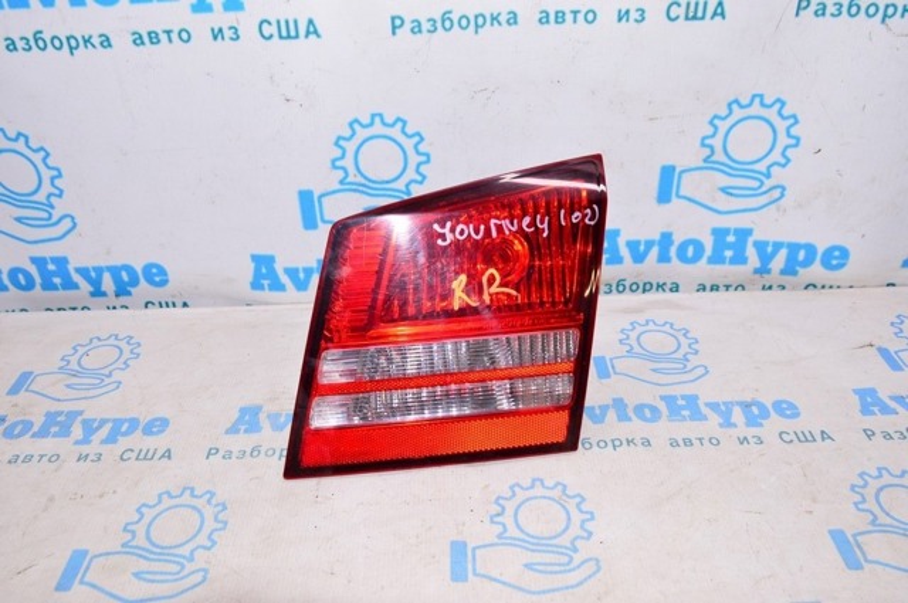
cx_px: 454
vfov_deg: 43.5
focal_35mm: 30
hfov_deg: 62.0
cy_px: 302
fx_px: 756
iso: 1600
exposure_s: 1/200
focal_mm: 20
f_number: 8
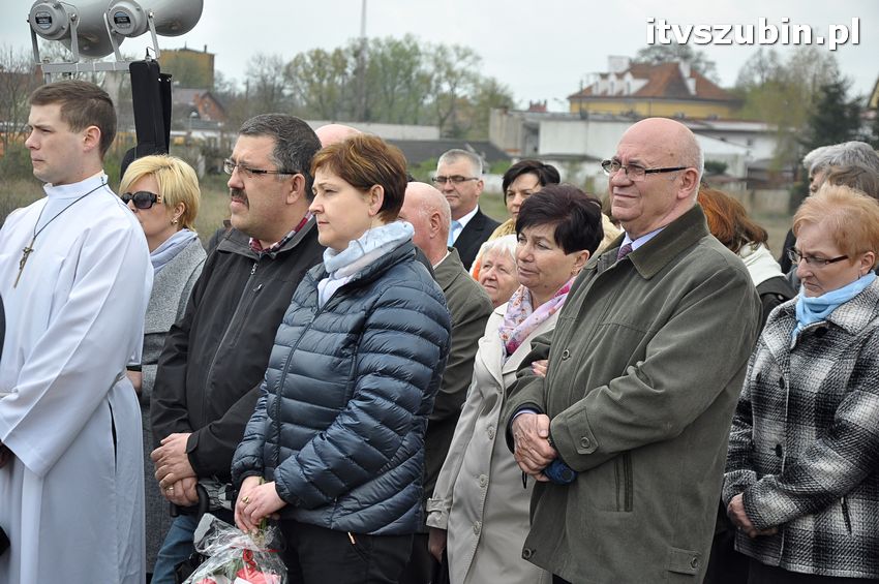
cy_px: 292
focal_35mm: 93
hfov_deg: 21.9
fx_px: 2269
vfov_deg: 14.7
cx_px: 440
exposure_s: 1/500
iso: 320
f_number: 5.6
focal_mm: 62
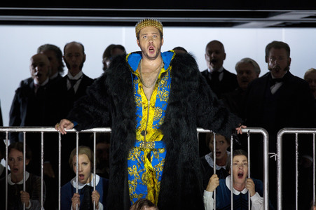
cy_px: 105
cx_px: 158
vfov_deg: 4.6
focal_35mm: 300
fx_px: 2631
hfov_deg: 6.9
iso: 1600
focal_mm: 300
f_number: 4
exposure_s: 1/125
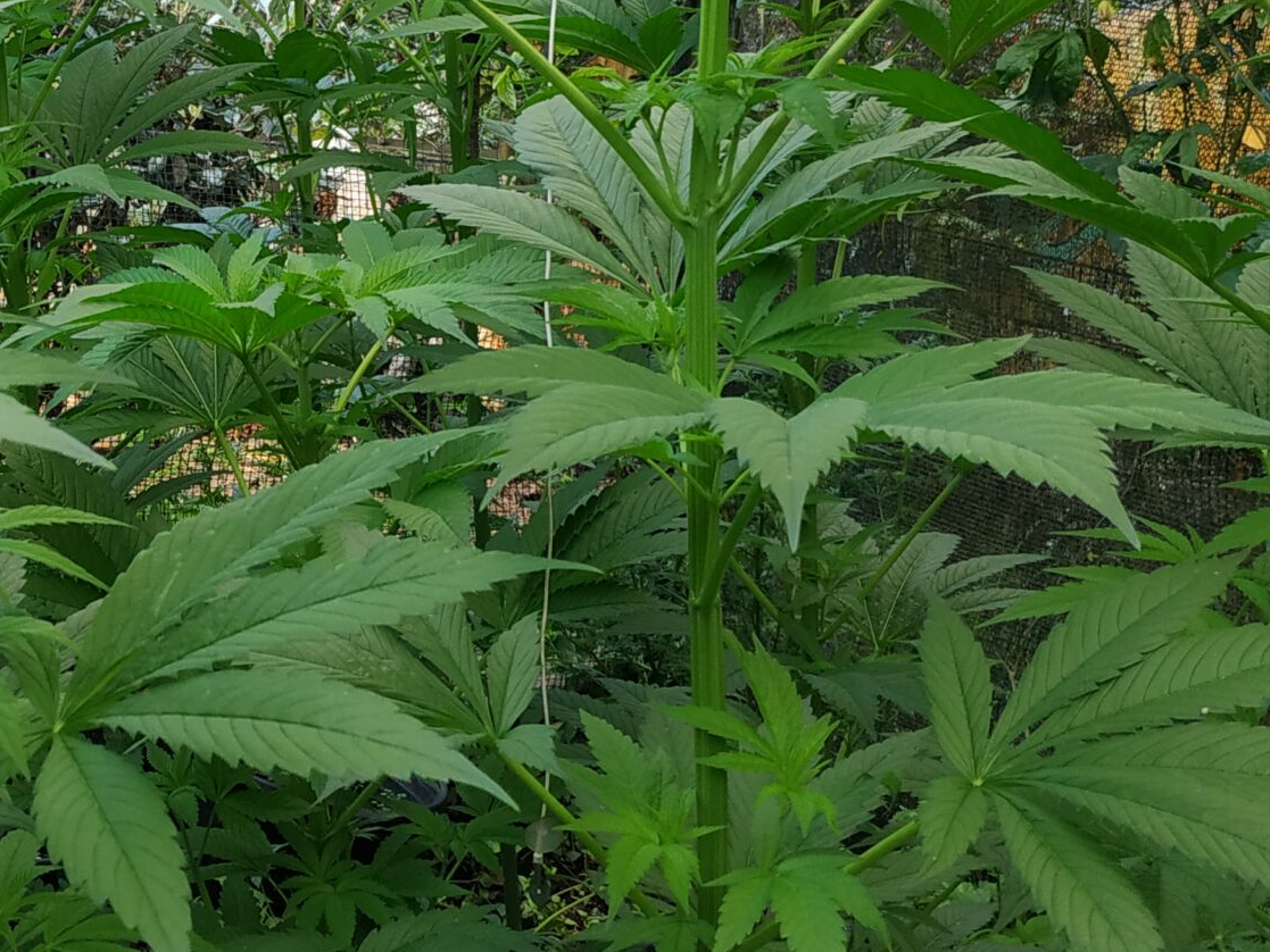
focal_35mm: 55
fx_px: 2018
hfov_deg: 33.7
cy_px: 396
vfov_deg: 26.5
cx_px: 224
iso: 250
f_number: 1.9
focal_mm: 3.94
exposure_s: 1/576
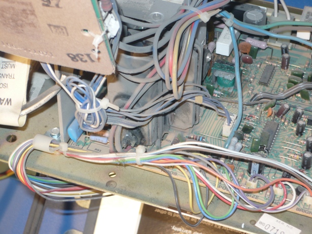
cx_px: 156
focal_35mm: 105
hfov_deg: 18.7
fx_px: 947
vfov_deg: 14.1
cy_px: 117
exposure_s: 1/30
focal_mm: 17.4
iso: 100
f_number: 5
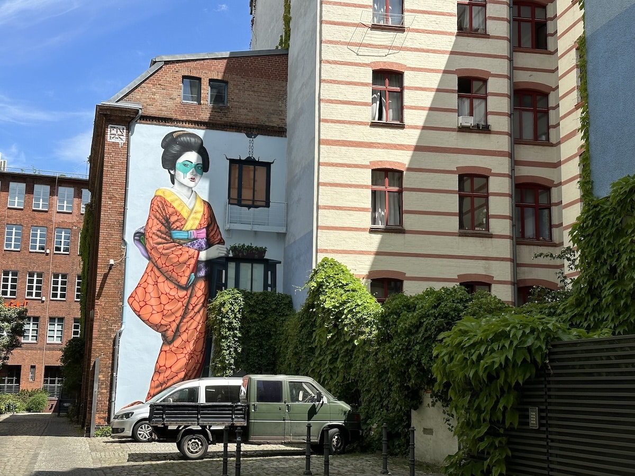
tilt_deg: +10.3
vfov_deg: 30.3
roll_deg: -1.2
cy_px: 238
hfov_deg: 39.7
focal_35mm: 48
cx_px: 318
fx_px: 881
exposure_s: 1/3367
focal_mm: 6.86
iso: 64
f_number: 1.78
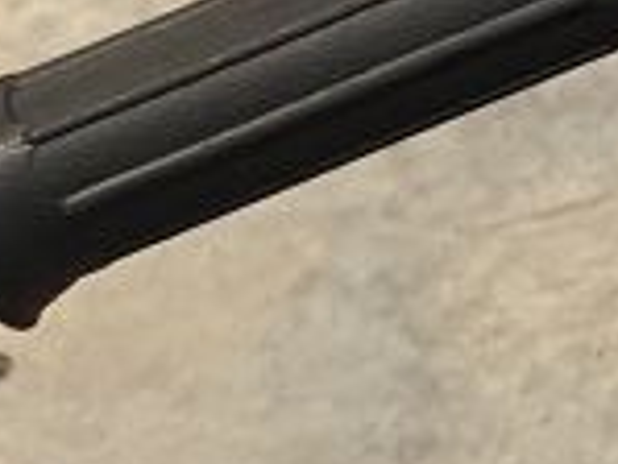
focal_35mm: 185
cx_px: 1933
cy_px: 48
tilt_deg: -52.6
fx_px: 3305
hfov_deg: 8.6
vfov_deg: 8.0
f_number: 1.8
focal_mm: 4.25
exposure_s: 1/50
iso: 160
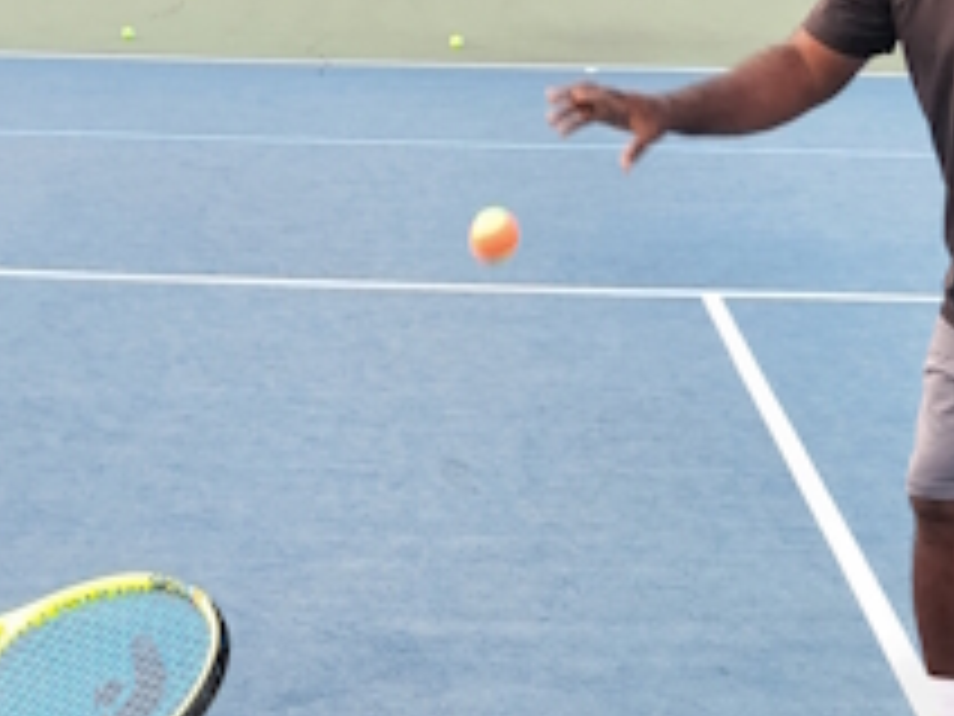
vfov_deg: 27.5
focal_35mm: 53
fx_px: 1461
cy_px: 392
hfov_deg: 36.0
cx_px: 382
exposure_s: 1/120
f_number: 1.8
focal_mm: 4.25
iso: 125
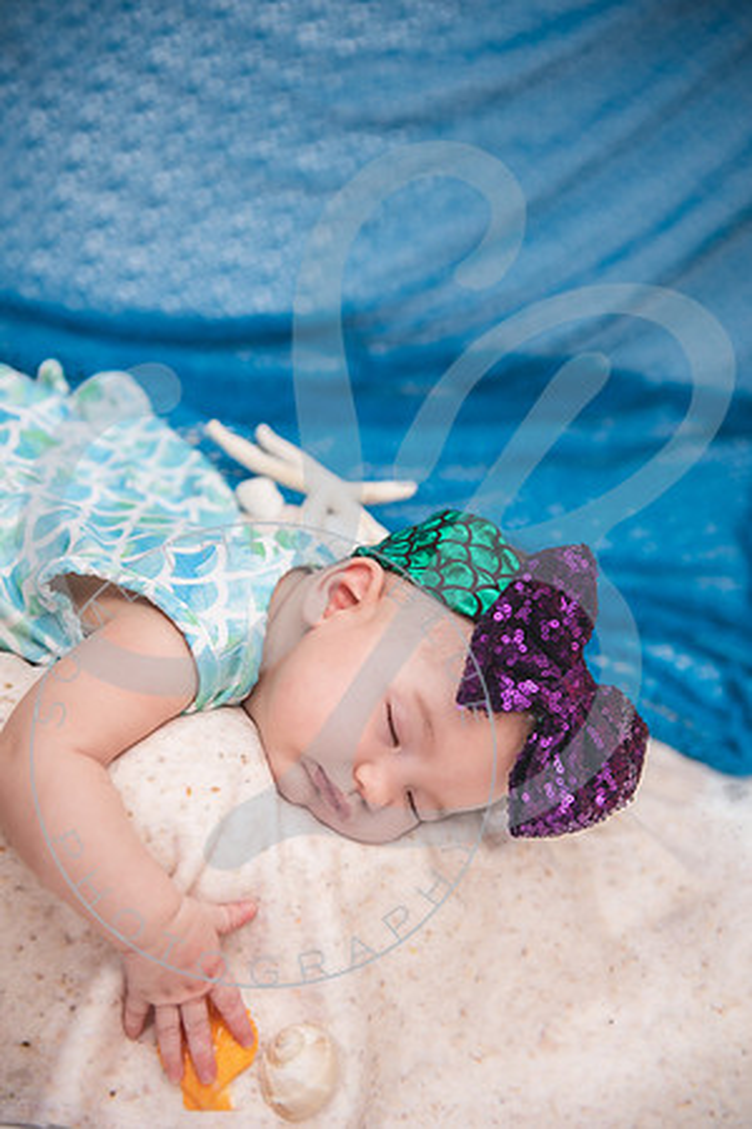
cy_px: 564
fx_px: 1504
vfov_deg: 41.1
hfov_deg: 28.1
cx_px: 376
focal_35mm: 48
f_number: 3.5
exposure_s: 1/200
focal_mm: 48
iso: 100
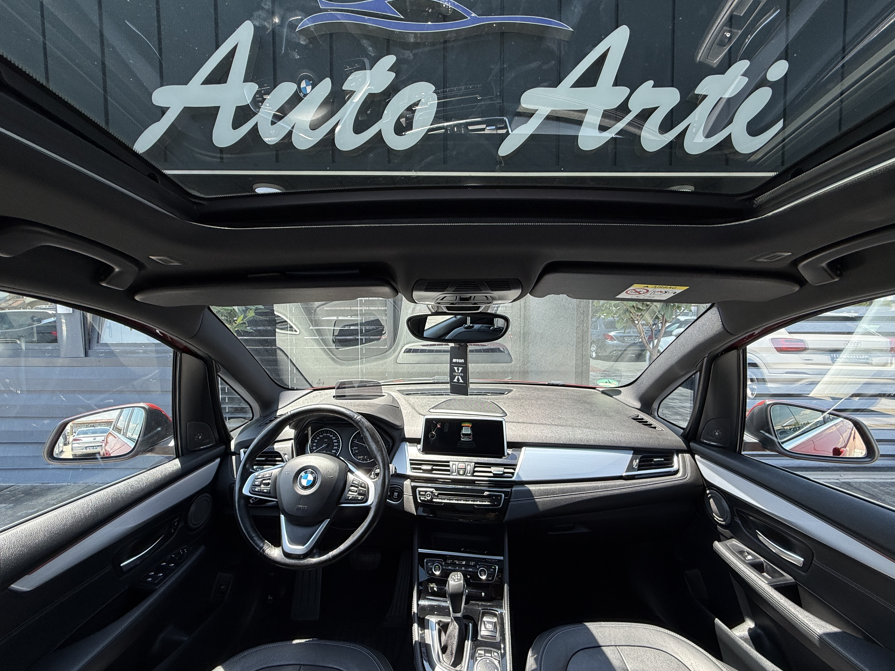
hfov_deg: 98.2
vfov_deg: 81.7
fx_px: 388
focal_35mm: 15
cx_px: 449
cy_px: 337
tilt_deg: -3.1
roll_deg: -0.2
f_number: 2.2
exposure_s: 1/193
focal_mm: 2.22
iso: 50
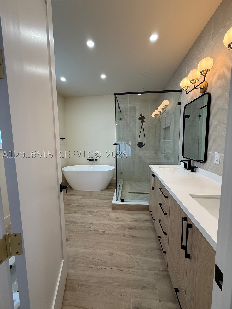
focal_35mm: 14
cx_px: 116
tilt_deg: -5.6
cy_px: 154
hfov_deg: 85.7
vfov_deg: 102.1
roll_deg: +0.2
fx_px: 125
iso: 100
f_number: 2.2
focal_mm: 2.22
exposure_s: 1/120
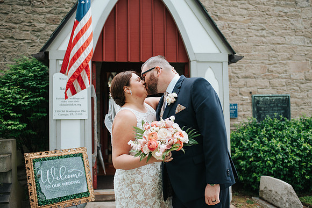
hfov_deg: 51.1
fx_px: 326
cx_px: 166
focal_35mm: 38
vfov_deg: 35.4
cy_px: 98
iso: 360
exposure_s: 1/640
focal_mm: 35
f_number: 2.8
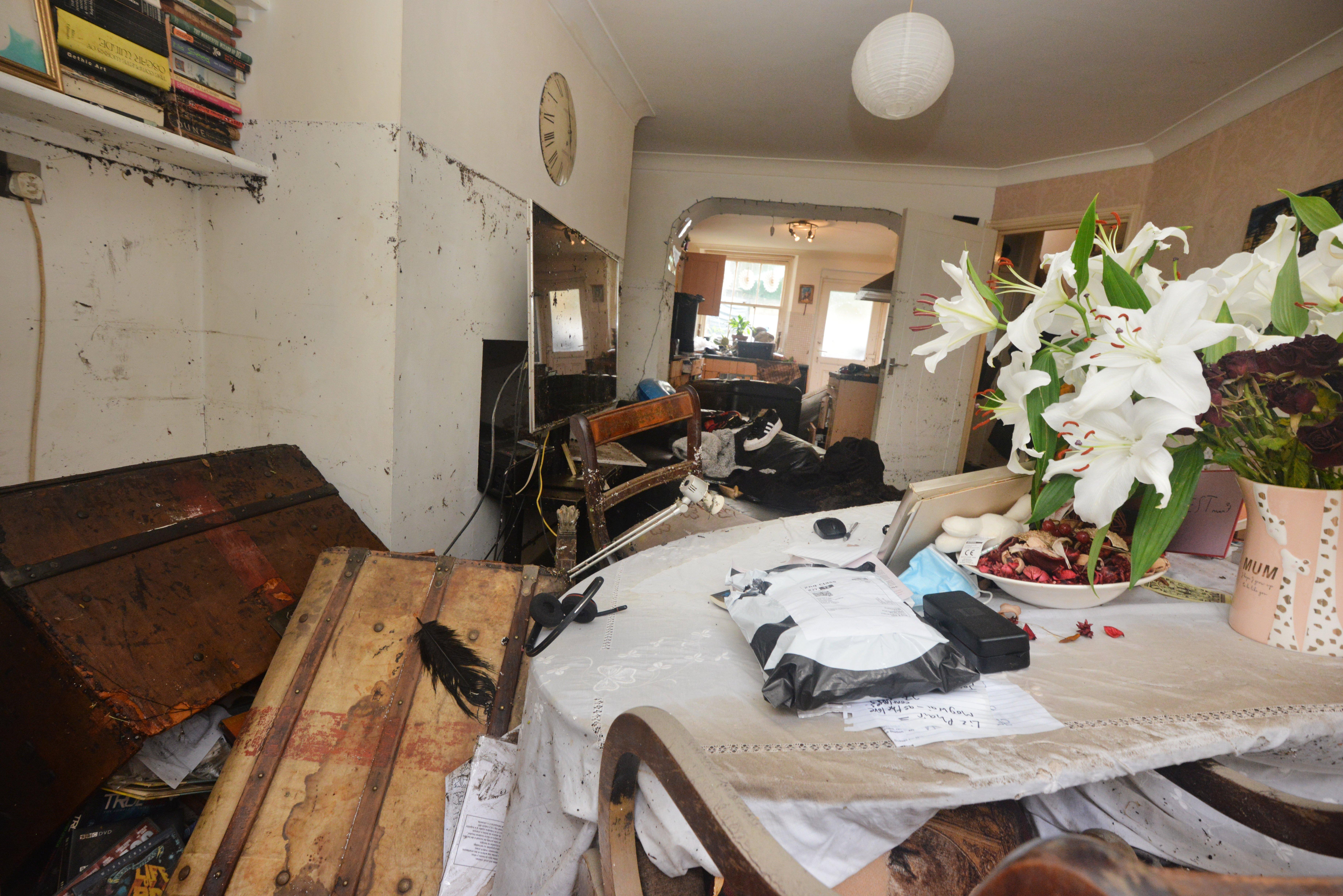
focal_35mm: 16
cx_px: 672
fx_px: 597
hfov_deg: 96.7
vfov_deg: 73.8
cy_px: 448
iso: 2000
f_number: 8
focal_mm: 16
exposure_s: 1/60
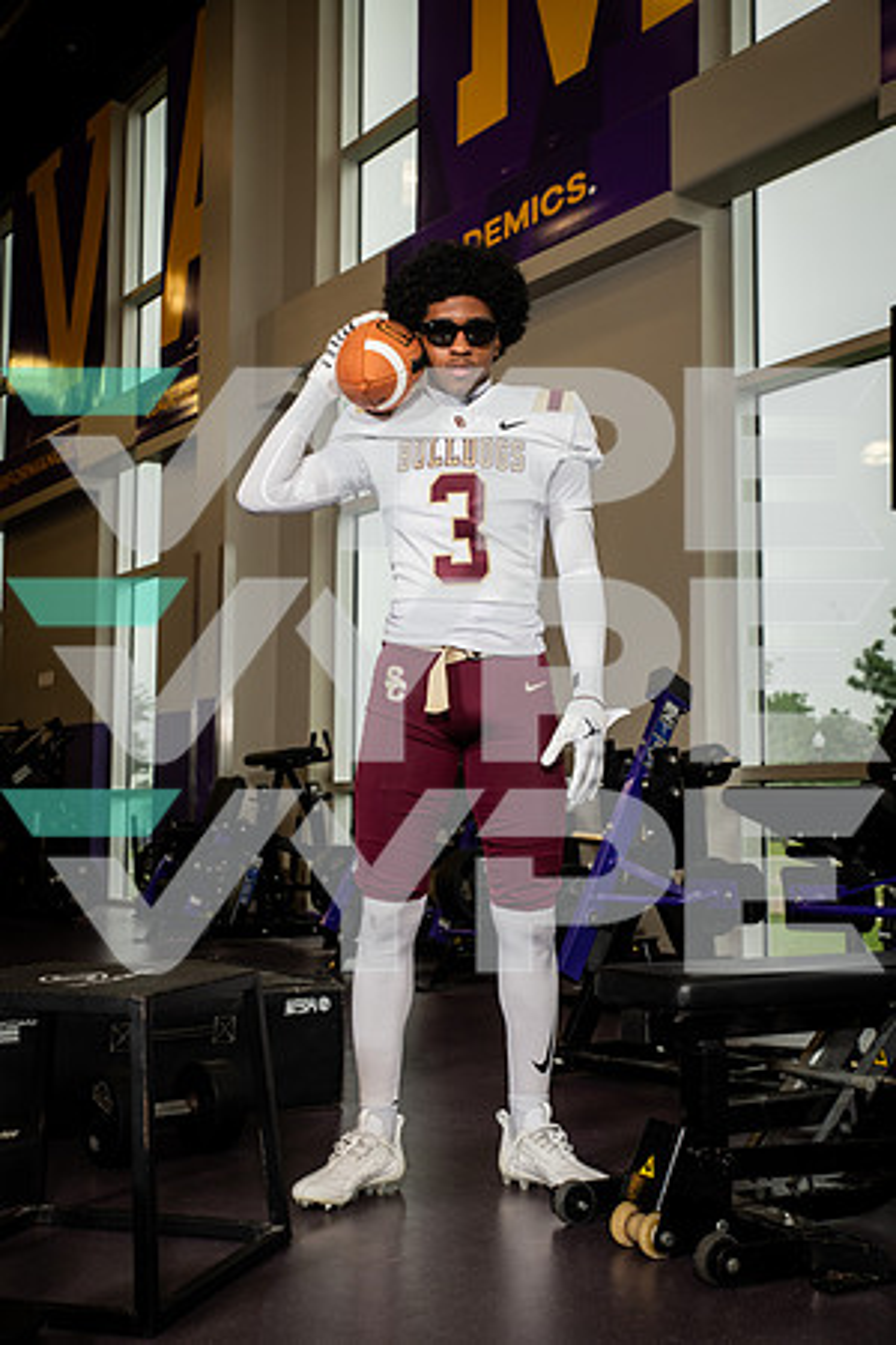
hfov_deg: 33.4
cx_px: 448
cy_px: 672
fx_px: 1493
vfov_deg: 48.5
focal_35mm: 40
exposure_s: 1/250
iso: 500
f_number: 5.6
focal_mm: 40
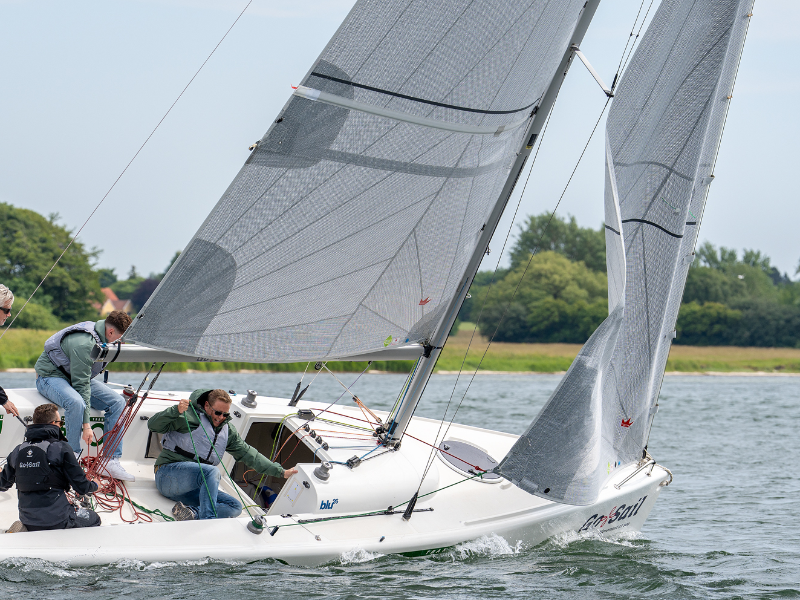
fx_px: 4645
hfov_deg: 9.8
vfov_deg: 7.4
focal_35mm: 201
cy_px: 307
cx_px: 269
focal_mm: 144
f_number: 5
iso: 160
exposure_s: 1/1600
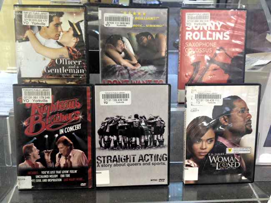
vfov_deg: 40.7
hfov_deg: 52.6
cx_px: 136
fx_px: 274
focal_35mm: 35
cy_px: 102
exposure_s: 1/20
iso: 160
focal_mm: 4.28
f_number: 2.4
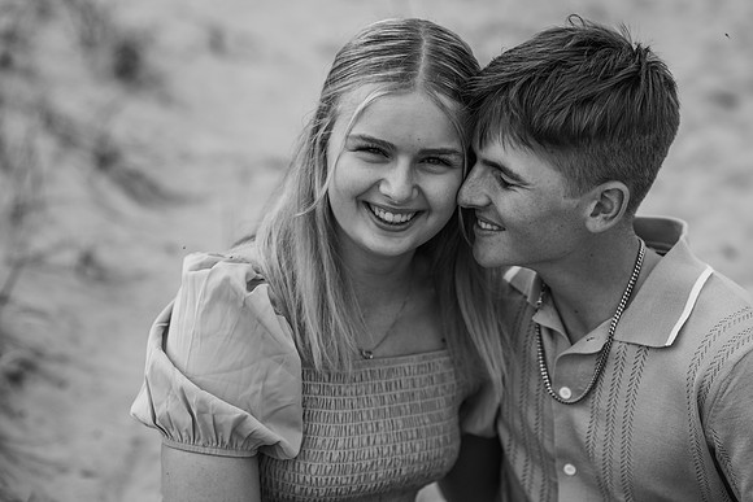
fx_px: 1778
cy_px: 251
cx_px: 376
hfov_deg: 23.9
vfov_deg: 16.1
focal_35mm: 85
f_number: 2.8
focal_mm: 85
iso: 200
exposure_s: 1/1000
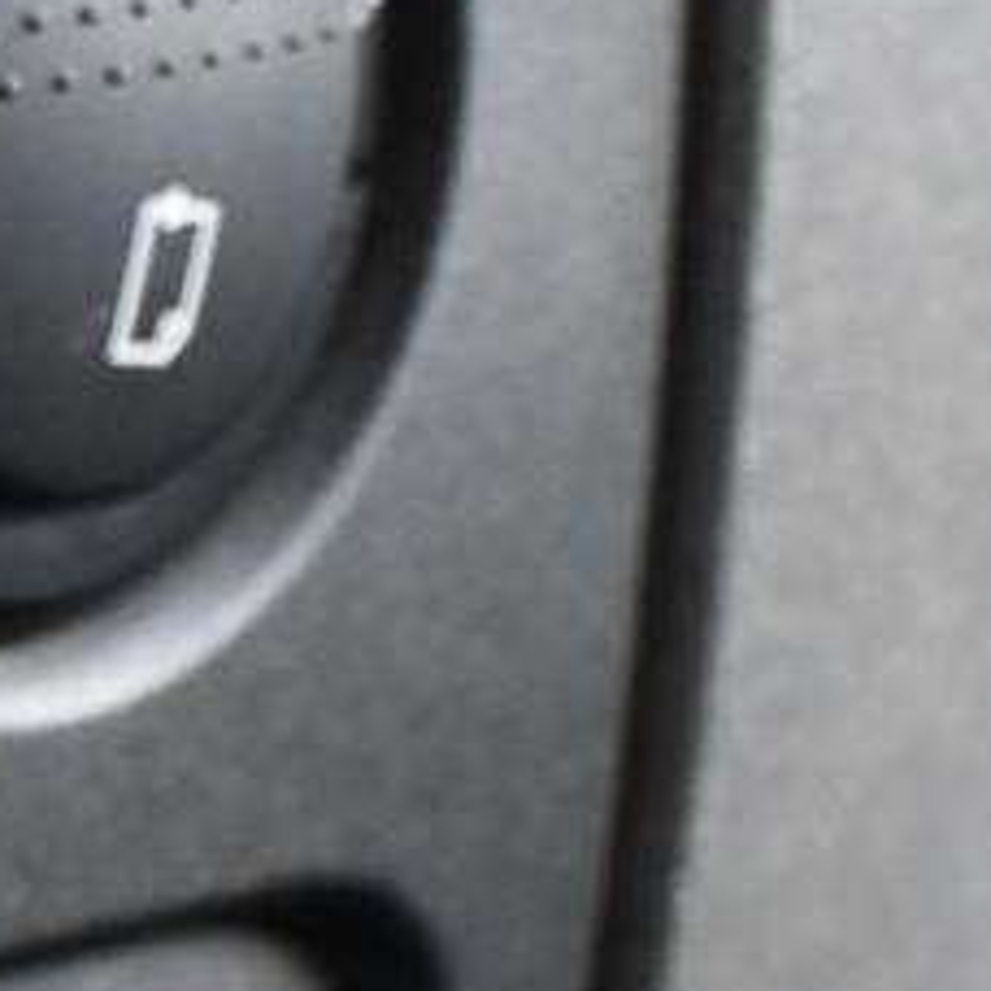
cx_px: -2238
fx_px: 6592
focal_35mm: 204
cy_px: 900
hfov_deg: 7.3
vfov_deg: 8.6
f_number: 4
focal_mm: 22.5
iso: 720
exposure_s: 1/125
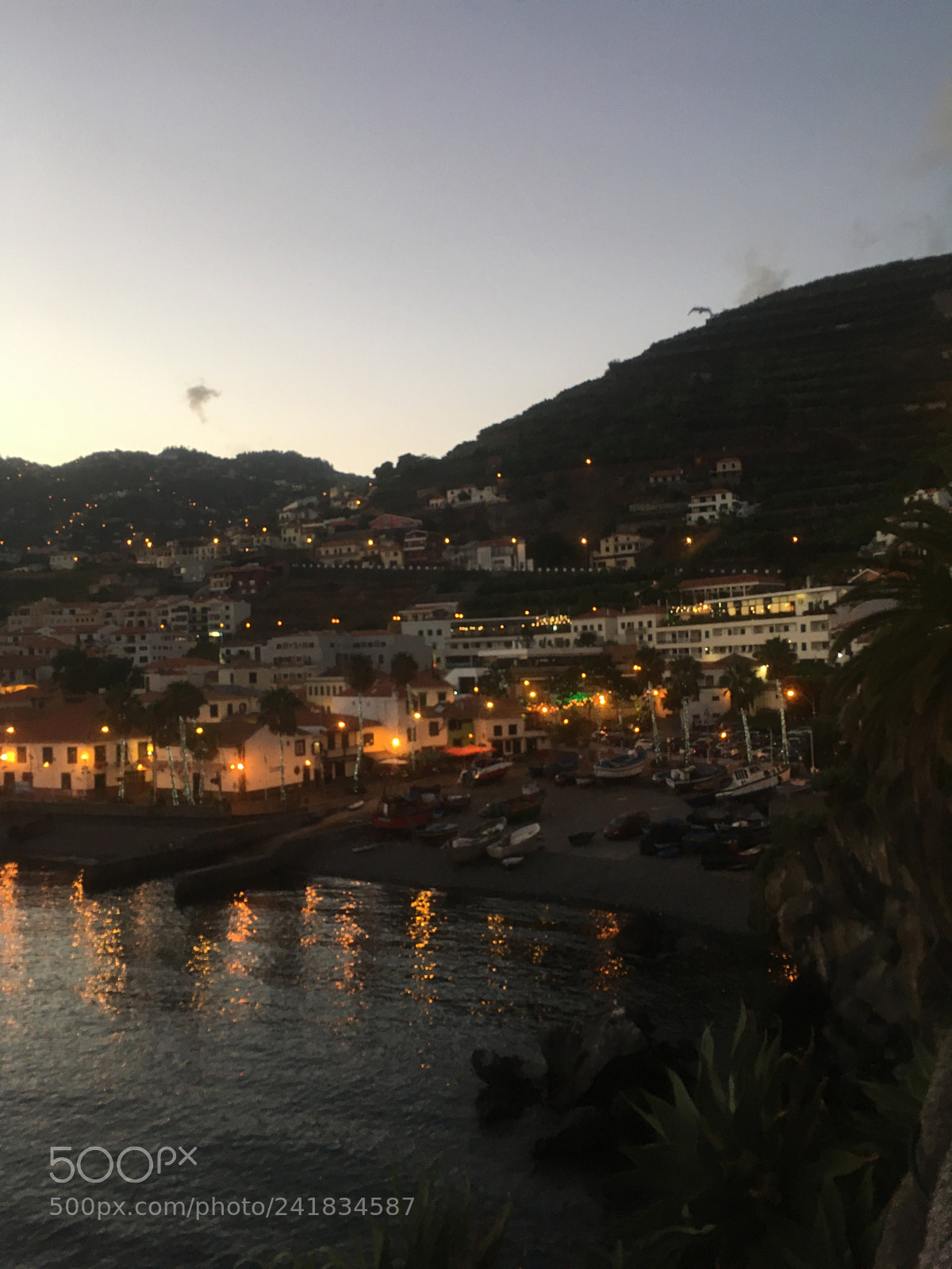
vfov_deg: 61.7
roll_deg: +2.5
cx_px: 476
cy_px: 634
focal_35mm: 29
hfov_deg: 48.2
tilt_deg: +2.0
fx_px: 1063
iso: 40
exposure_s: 1/33
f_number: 2.2
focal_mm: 4.15
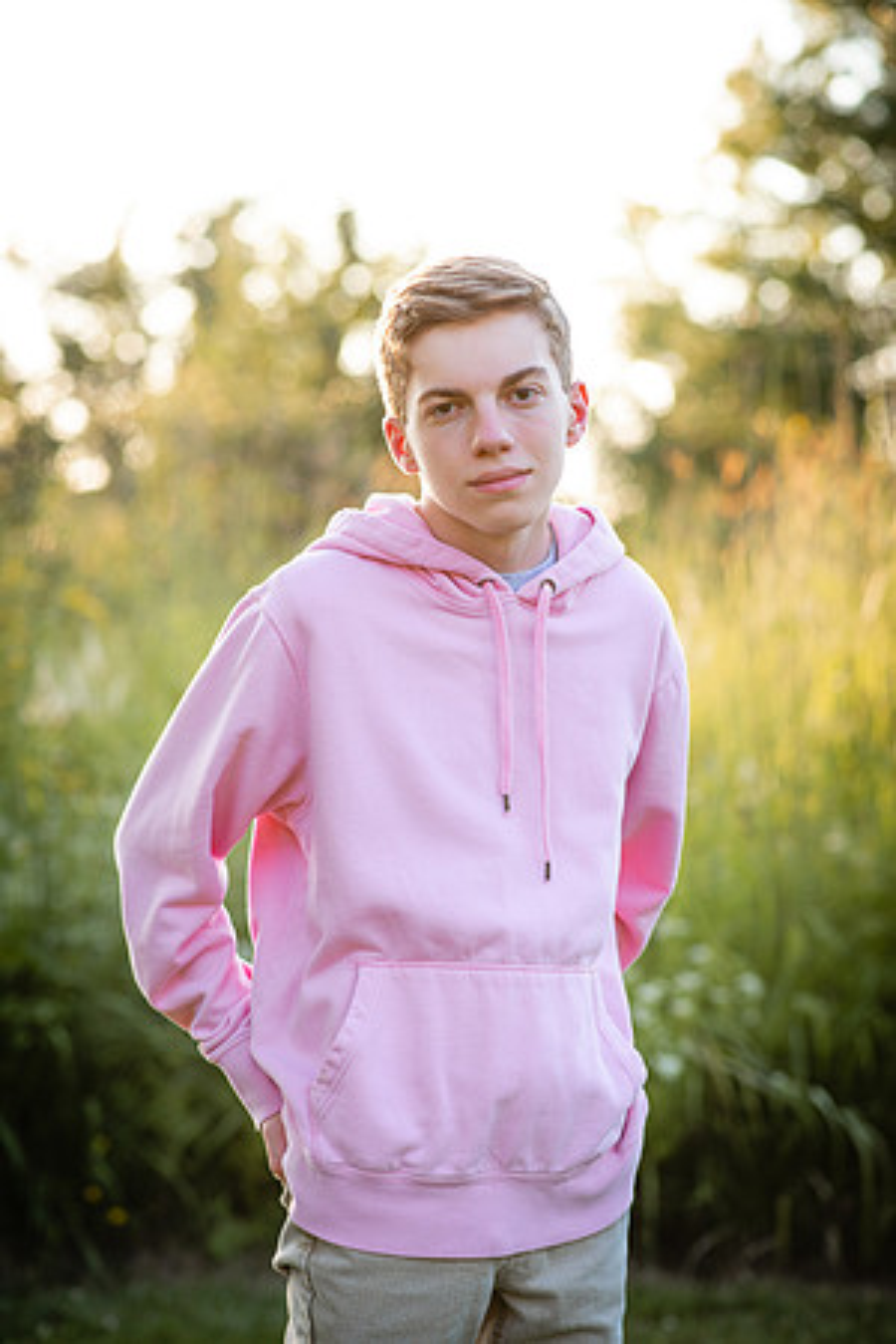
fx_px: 3173
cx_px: 448
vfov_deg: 23.9
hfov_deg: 16.1
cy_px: 672
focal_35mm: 85
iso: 100
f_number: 2.8
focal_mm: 85
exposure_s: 1/200
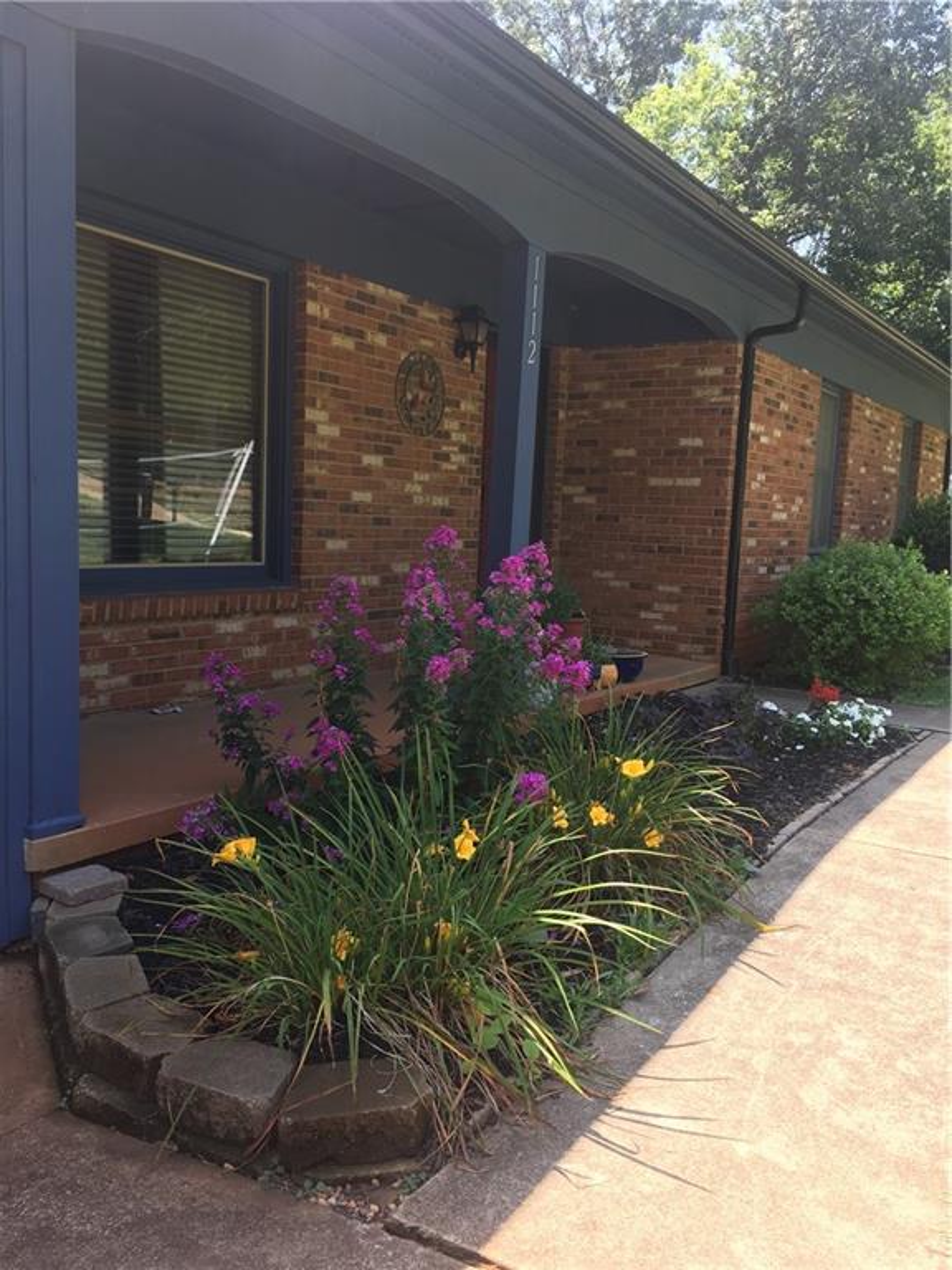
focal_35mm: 29
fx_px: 1063
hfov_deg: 48.2
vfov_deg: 61.7
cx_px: 476
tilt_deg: -6.6
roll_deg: -0.8
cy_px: 635
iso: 25
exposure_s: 1/195
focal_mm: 4.15
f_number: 2.2
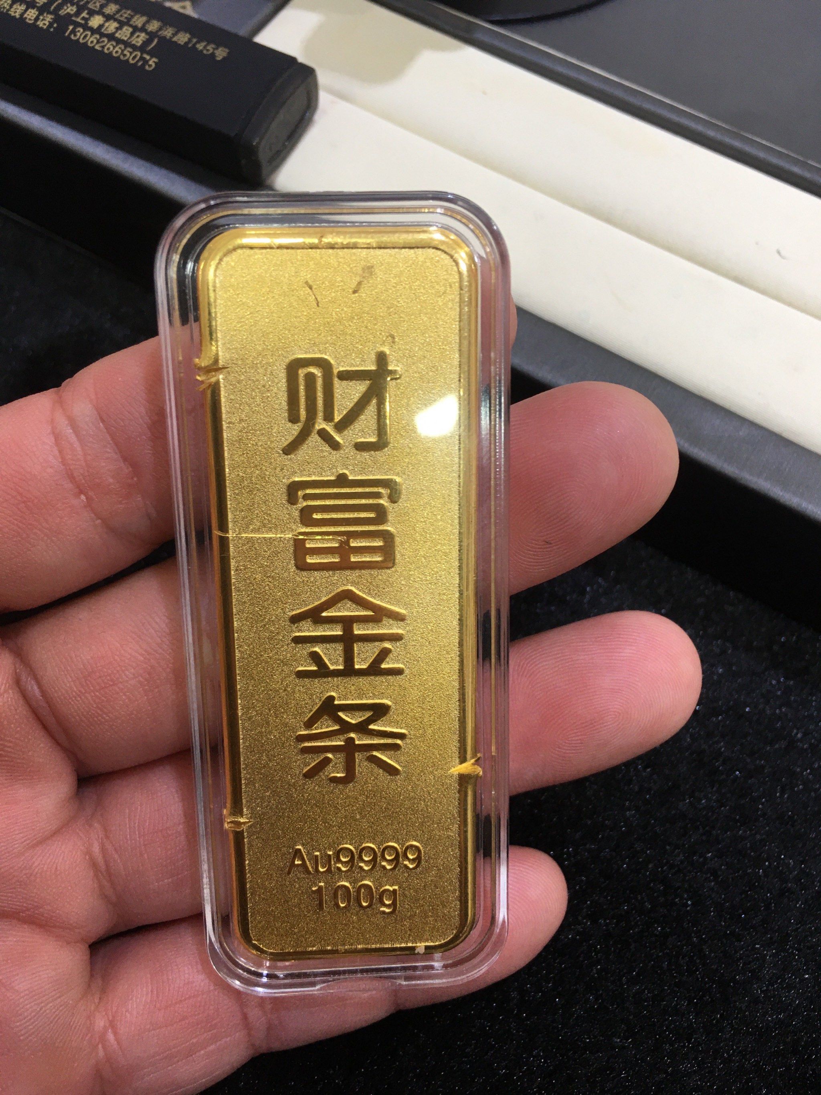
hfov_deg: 48.2
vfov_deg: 61.7
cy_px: 548
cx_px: 410
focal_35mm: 29
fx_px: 917
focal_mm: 4.15
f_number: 2.2
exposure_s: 1/33
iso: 32
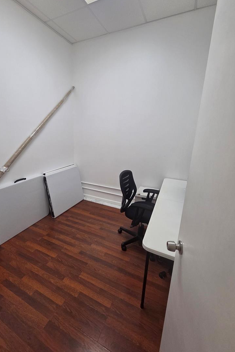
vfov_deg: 100.4
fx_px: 147
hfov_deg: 76.5
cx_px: 95
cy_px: 170
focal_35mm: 15
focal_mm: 2.2
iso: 250
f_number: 2.2
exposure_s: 1/120
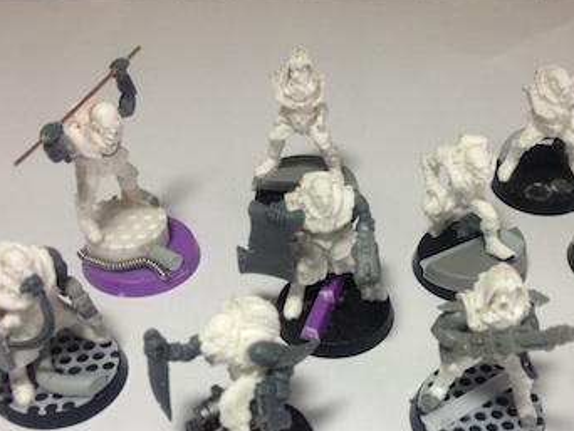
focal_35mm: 58
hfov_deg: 33.0
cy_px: 293
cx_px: 378
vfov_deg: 25.1
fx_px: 962
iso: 50
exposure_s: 1/24
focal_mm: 4.28
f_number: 2.4
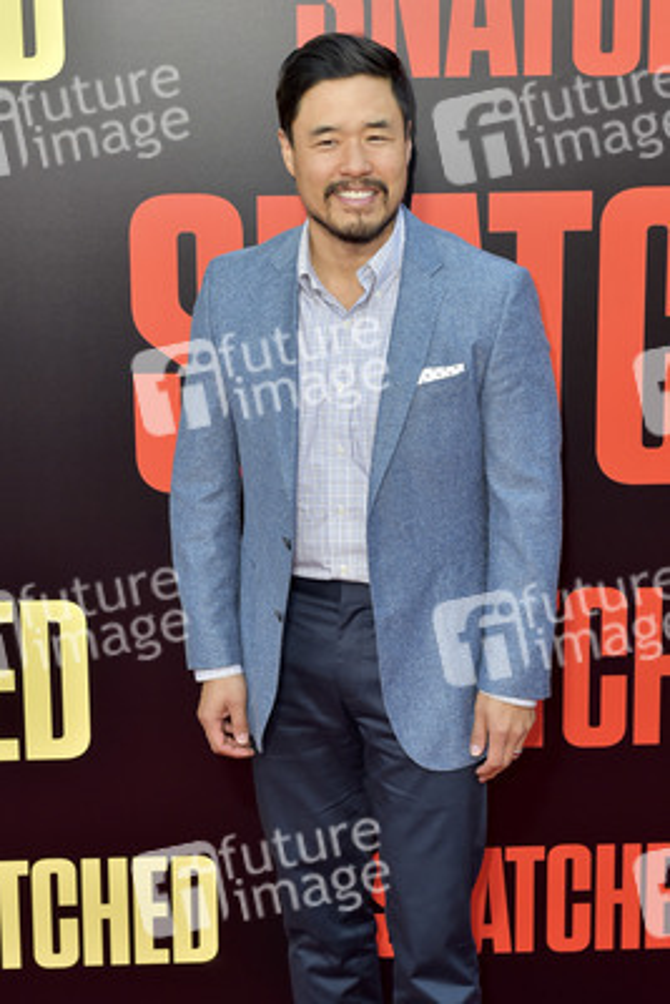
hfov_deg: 19.5
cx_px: 335
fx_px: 1952
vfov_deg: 28.8
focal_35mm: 70
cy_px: 502
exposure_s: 1/320
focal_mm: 70
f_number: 6.3
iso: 500
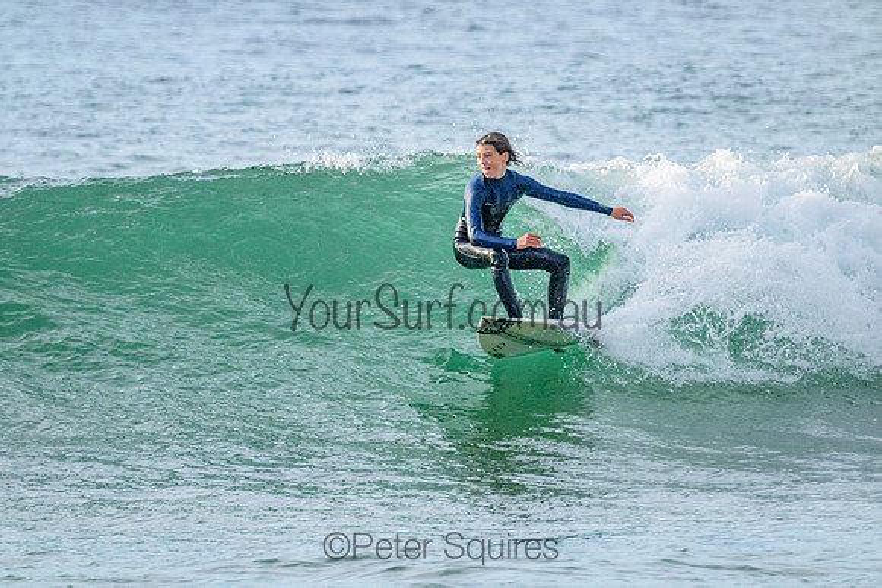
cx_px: 441
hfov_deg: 2.6
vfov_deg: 1.7
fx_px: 19604
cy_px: 294
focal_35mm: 800
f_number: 11
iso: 7200
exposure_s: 1/1250
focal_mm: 800
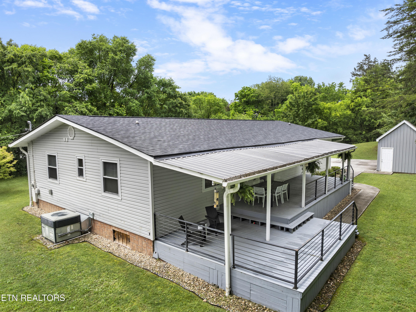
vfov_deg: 56.8
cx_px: 208
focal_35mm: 24
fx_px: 288
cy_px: 156
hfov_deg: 71.6
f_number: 2.8
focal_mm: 12.29
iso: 140
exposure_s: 1/80
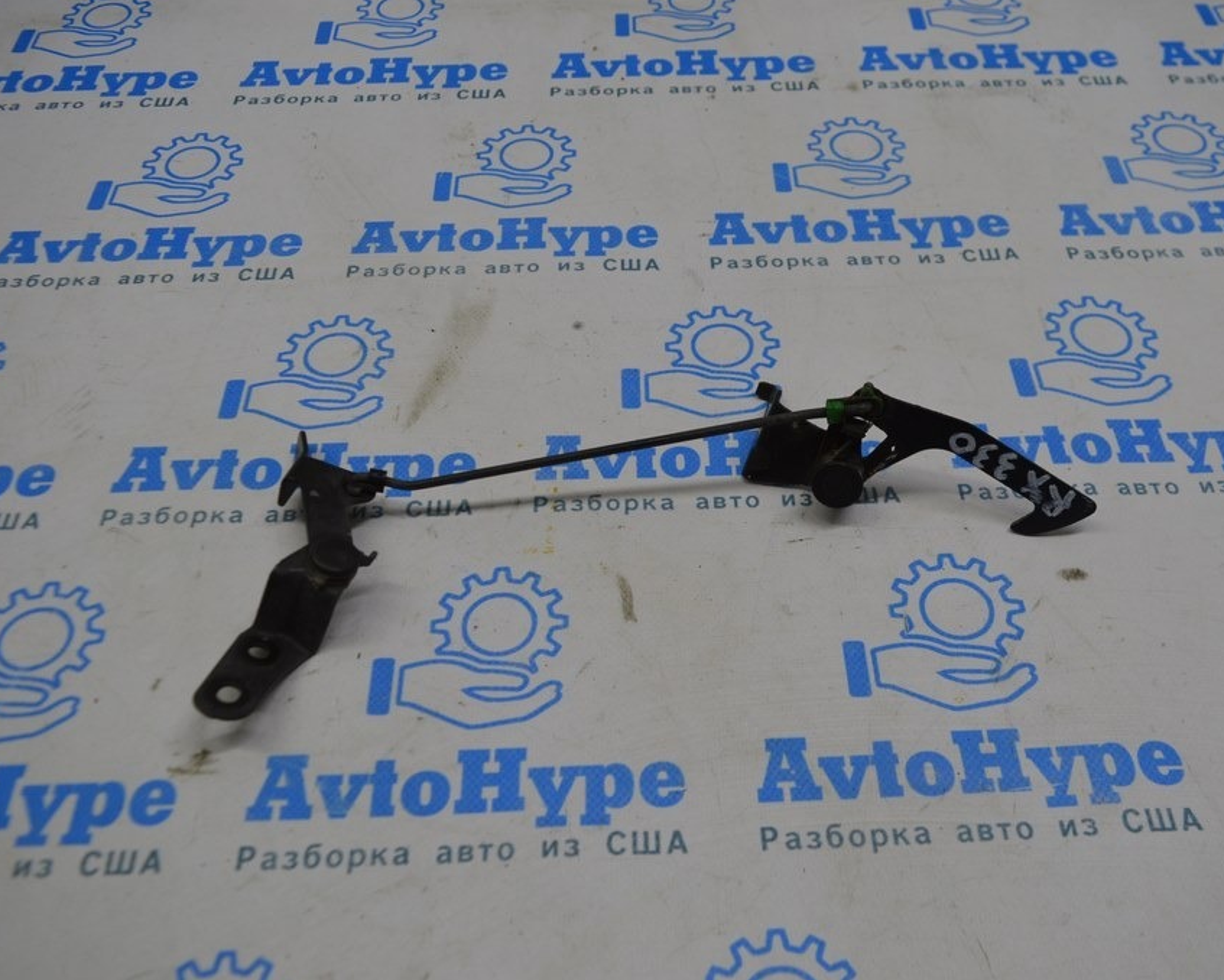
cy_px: 491
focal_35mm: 34
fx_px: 1232
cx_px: 655
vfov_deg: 43.4
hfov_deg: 52.8
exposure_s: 1/100
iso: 400
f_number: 5
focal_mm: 20
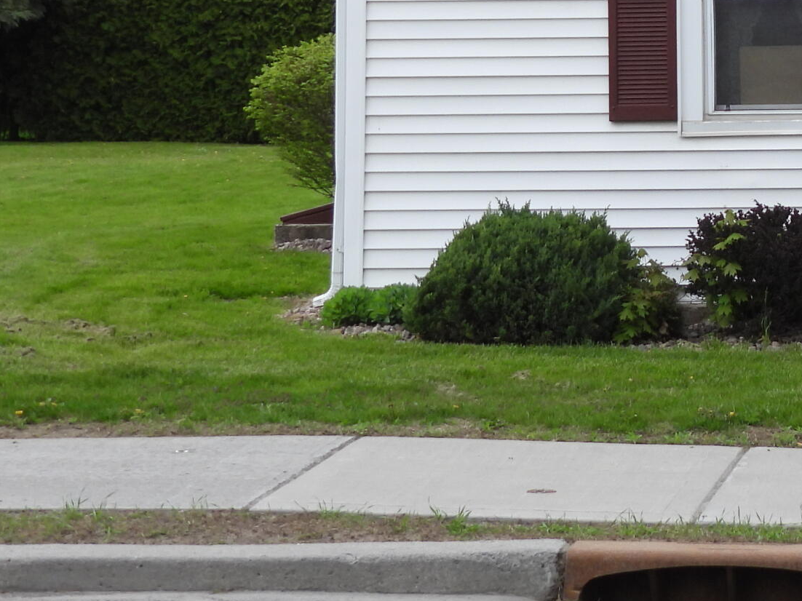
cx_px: 950
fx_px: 2965
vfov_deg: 11.3
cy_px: -196
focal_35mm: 128
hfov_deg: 14.9
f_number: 3.2
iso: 100
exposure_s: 1/400
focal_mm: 8.4
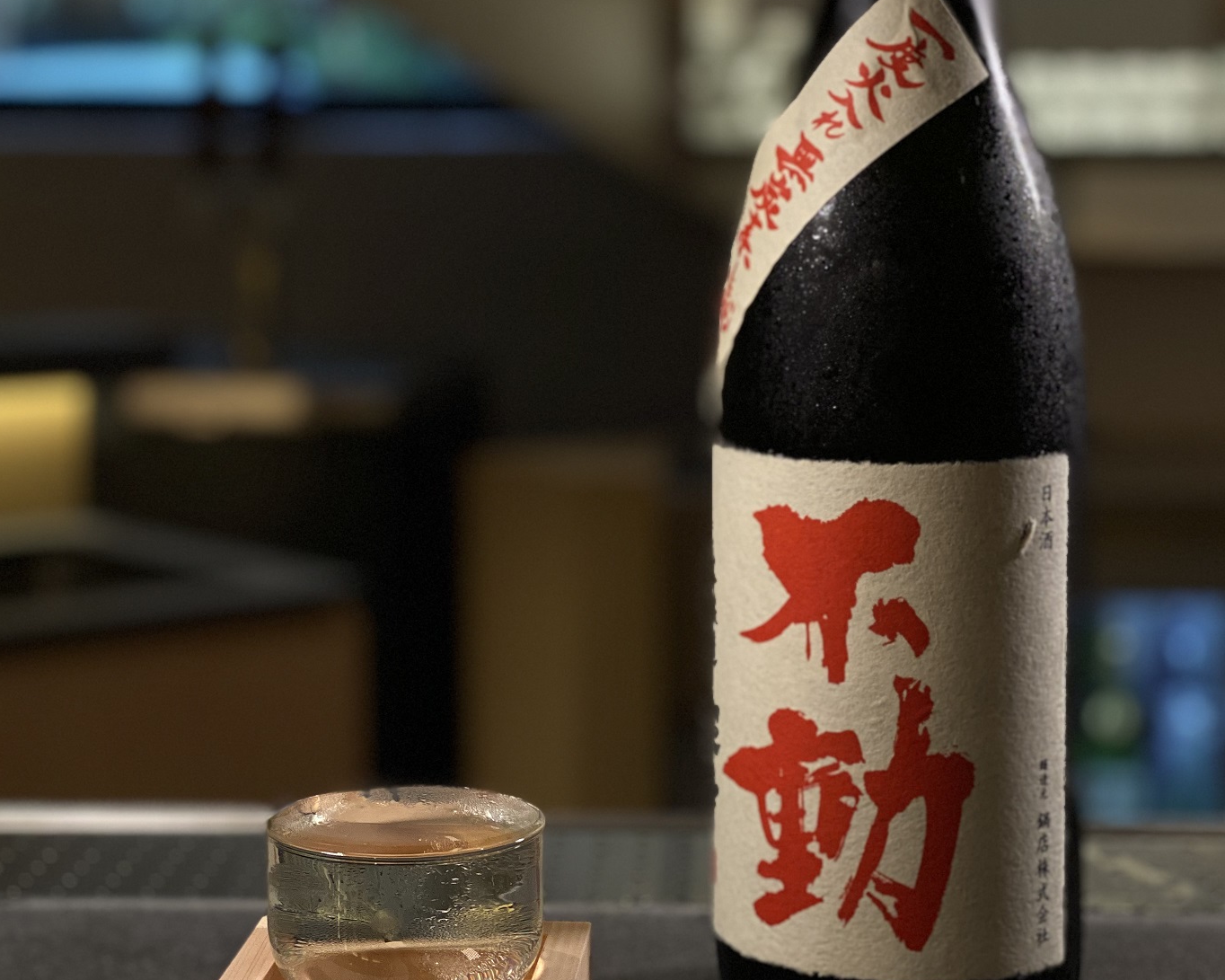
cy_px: 425
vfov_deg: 20.4
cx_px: 575
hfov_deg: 25.4
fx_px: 2719
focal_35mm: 75
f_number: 2
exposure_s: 1/120
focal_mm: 6
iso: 100
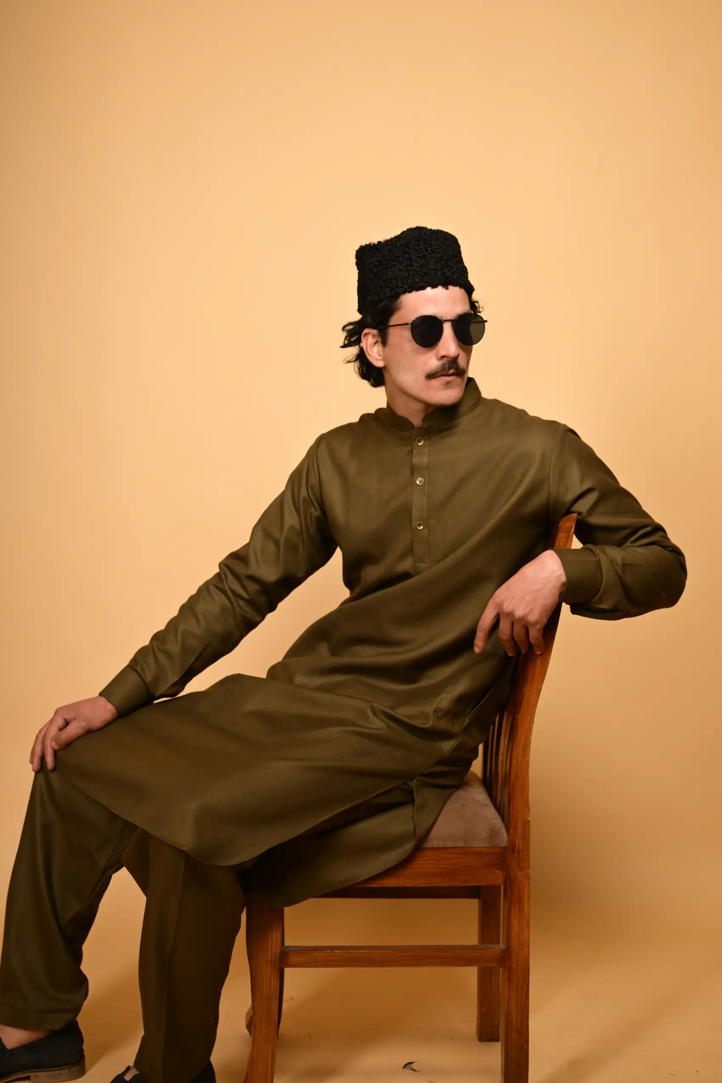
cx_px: 361
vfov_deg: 37.5
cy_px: 542
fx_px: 1594
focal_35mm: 53
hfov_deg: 25.5
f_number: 6.3
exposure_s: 1/200
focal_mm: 53
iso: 160
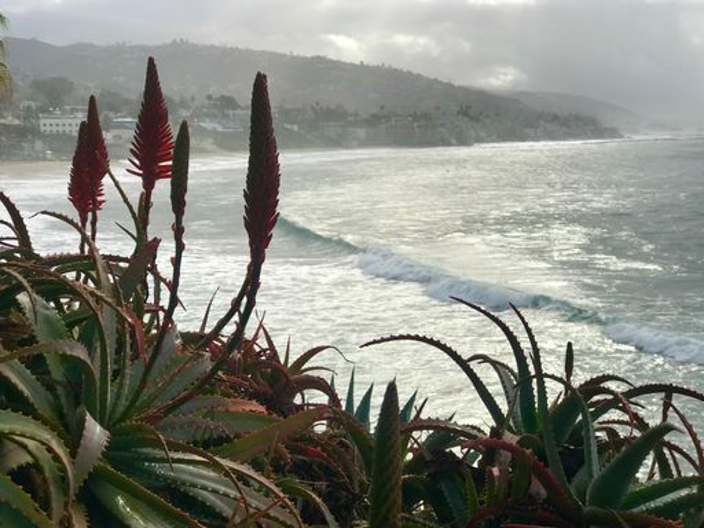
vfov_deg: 25.7
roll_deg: +0.8
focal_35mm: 57
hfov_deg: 33.8
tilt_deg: -6.1
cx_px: 352
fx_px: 1159
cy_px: 264
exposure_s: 1/1100
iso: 20
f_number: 2.8
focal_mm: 6.6
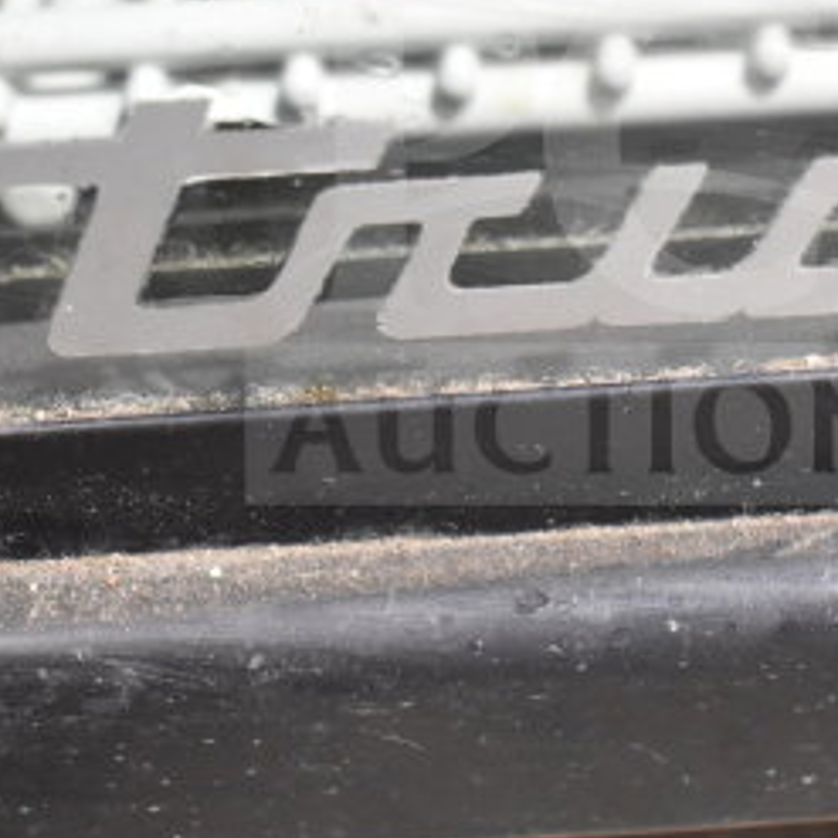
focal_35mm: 82
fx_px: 2246
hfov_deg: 21.0
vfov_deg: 21.0
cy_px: 236
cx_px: 624
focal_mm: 26
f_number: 4
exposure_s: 1/40
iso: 2000
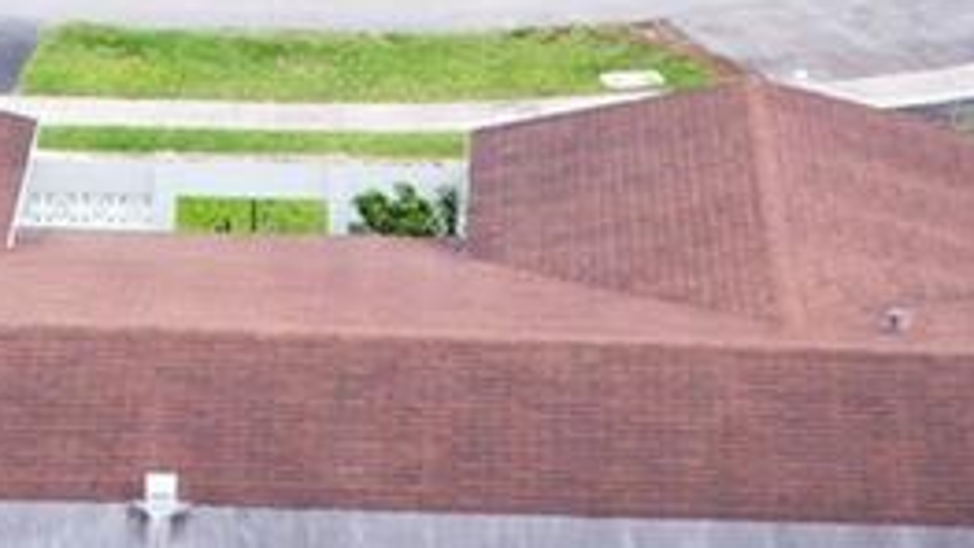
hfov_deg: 15.3
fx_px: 3616
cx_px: 274
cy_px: 1603
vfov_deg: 7.6
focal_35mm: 140
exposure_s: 1/500
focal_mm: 8.38
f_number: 2.8
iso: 110
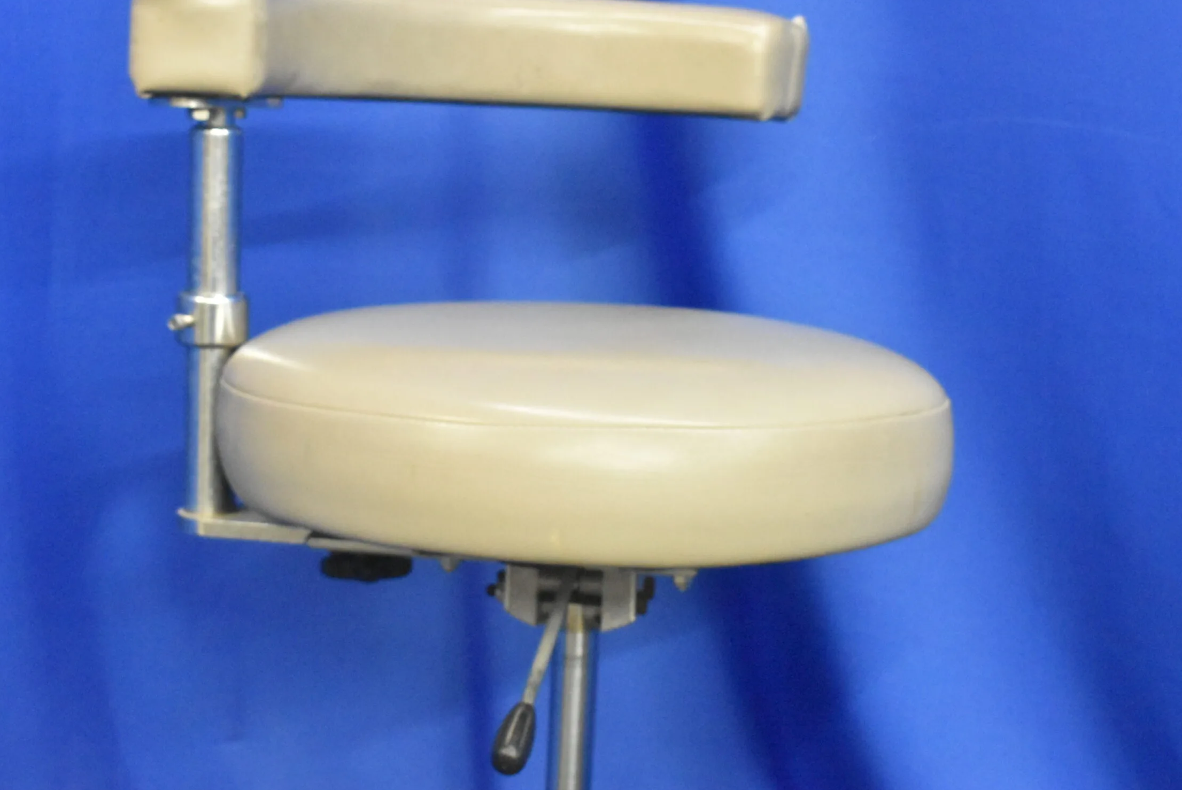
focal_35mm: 66
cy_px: 370
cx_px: 564
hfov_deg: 30.5
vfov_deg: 20.6
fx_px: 2169
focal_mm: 38
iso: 9000
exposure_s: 1/60
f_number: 8
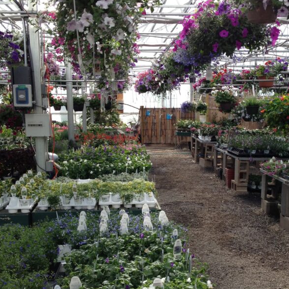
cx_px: 173
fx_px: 529
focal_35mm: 56
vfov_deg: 30.5
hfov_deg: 30.5
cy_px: 171
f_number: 2.4
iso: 50
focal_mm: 4.28
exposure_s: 1/343
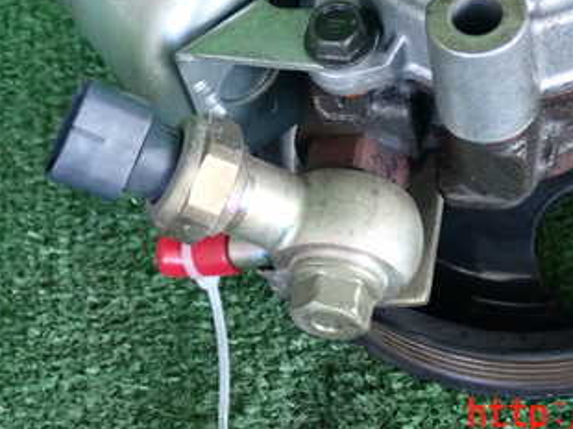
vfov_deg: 16.0
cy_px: 22
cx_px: 331
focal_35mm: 91
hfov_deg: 21.5
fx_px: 1505
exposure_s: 1/125
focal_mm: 8.4
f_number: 3.1
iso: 1250
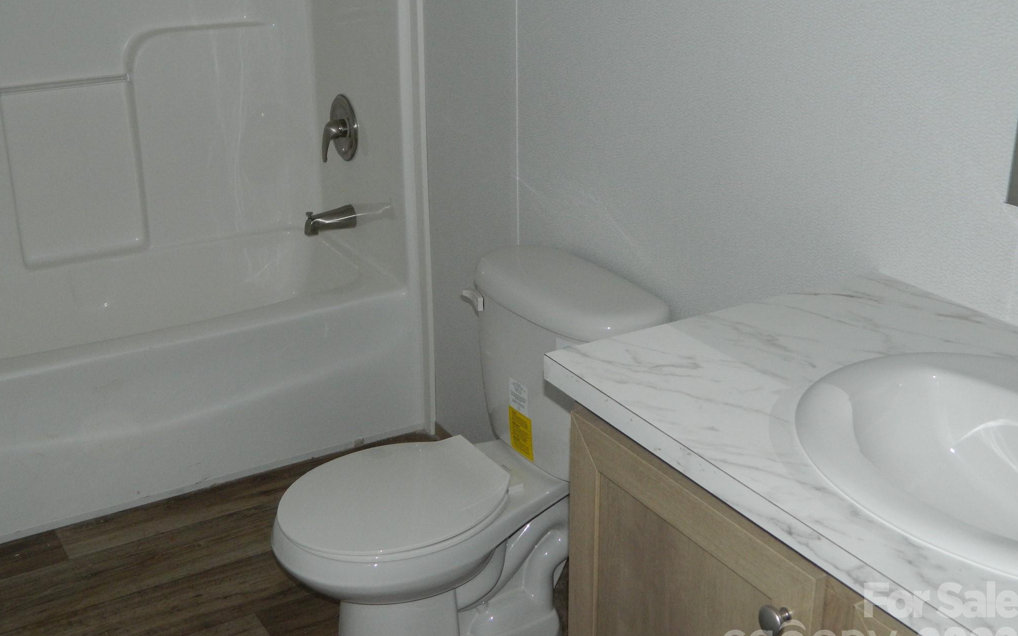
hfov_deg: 45.3
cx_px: 509
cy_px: 295
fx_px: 1221
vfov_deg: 29.2
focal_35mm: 44
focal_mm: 7.3
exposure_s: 1/40
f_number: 3.5
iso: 200
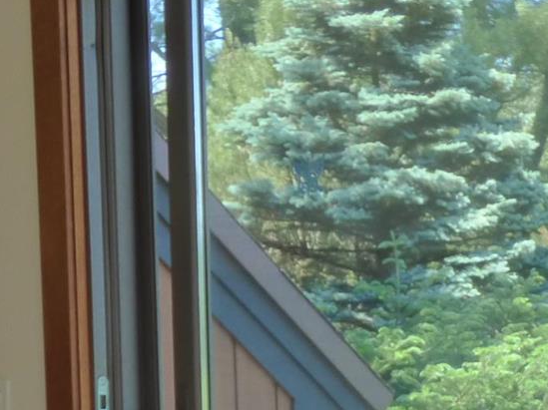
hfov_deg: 17.4
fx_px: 1772
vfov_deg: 12.4
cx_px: 460
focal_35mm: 112
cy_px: 650
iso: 200
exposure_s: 1/125
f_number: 3.3
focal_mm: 5.29
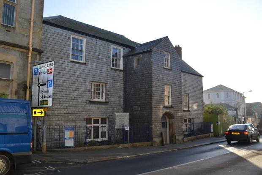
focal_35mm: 33
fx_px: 240
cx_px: 131
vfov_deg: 40.0
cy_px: 88
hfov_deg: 57.2
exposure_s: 1/200
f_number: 5
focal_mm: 22
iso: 100
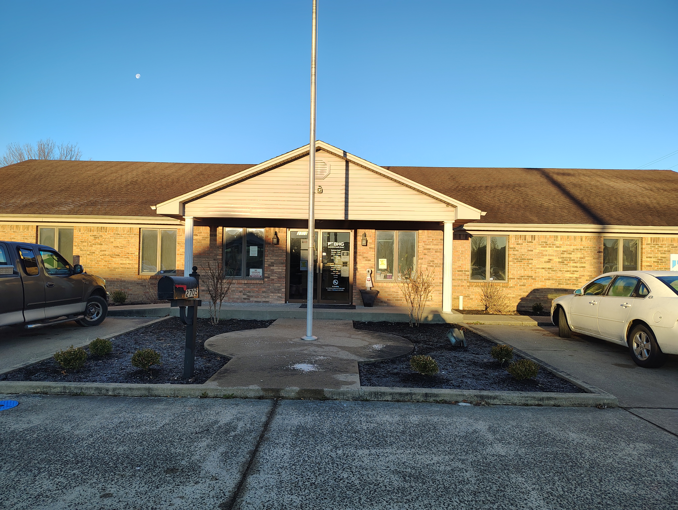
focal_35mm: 24
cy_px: 255
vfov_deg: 56.9
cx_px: 339
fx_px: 471
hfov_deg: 71.5
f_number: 1.8
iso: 100
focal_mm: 5.56
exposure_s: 1/257
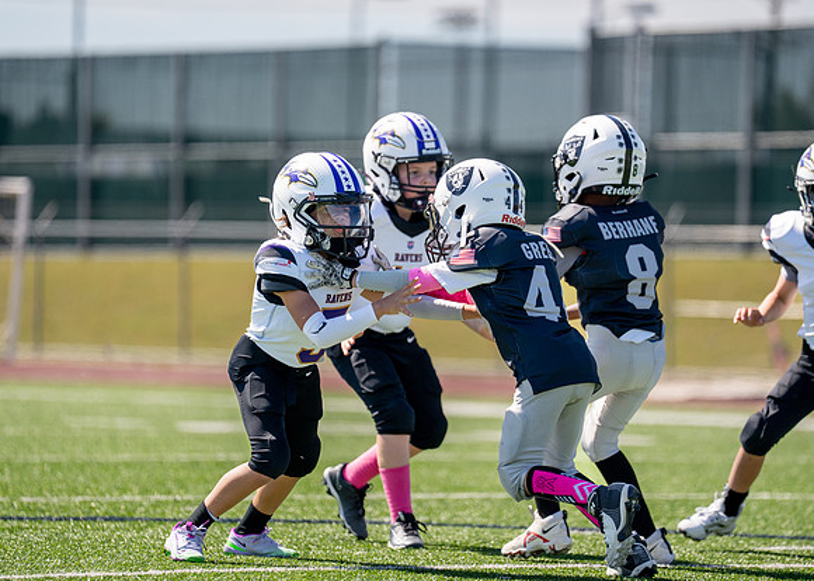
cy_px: 288
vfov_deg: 5.9
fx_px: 5642
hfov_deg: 8.3
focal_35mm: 244
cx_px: 430
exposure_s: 1/3200
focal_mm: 200
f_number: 2.8
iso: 200
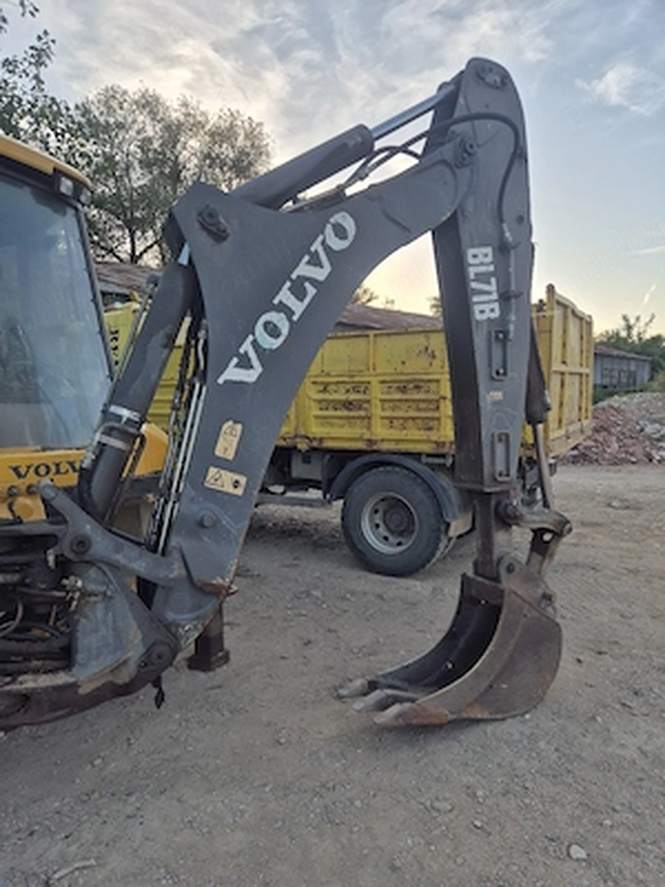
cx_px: 332
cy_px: 444
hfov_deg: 58.9
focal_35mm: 23
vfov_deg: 73.9
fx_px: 589
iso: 25
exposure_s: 1/625
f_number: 1.8
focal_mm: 5.4
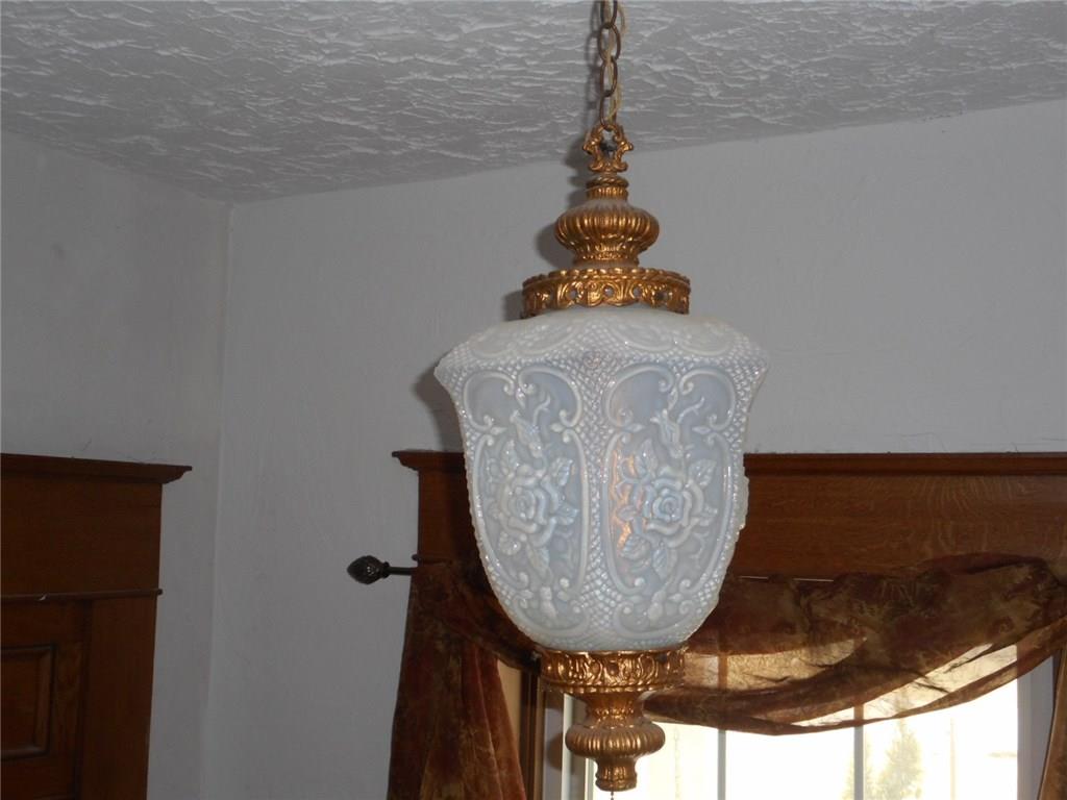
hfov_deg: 42.9
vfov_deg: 32.9
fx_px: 1356
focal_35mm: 44
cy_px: 400
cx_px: 534
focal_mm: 7.9
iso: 200
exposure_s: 1/30
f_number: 4.7
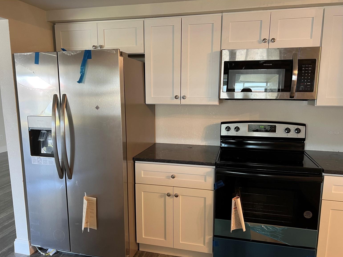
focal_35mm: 27
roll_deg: -0.5
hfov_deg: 65.3
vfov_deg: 51.4
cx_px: 171
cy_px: 132
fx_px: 268
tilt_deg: -9.6
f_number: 1.5
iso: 125
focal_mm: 5.7
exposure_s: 1/60
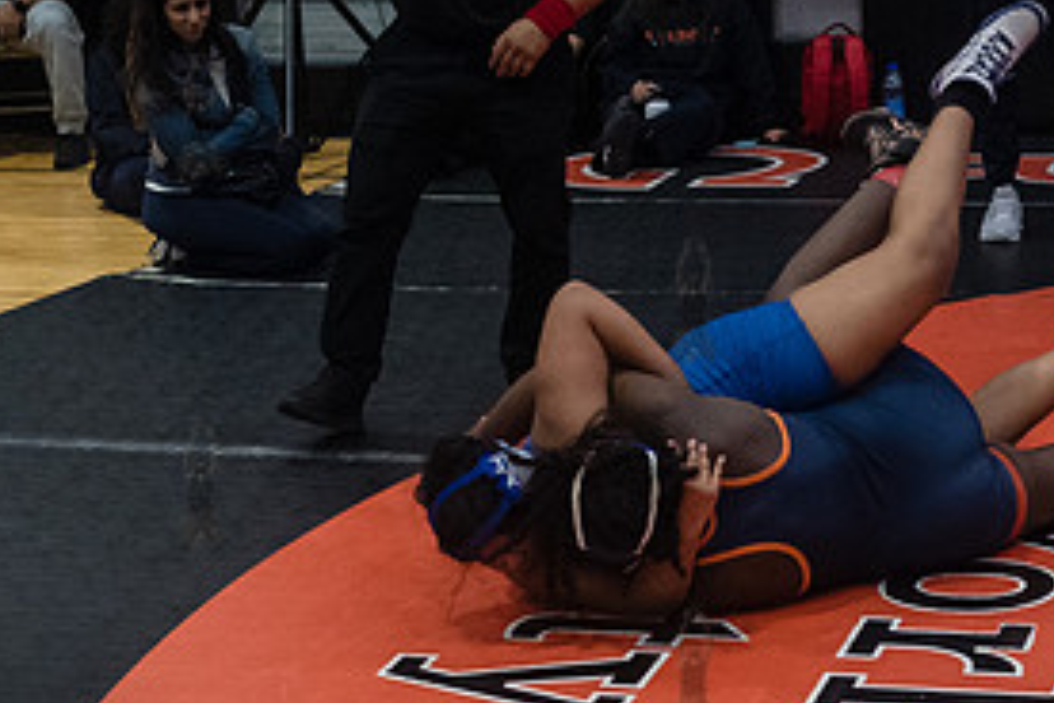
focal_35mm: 97
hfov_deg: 20.9
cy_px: 521
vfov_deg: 14.1
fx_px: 2840
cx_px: 773
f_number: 3.2
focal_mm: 35
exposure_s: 1/800
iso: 5000
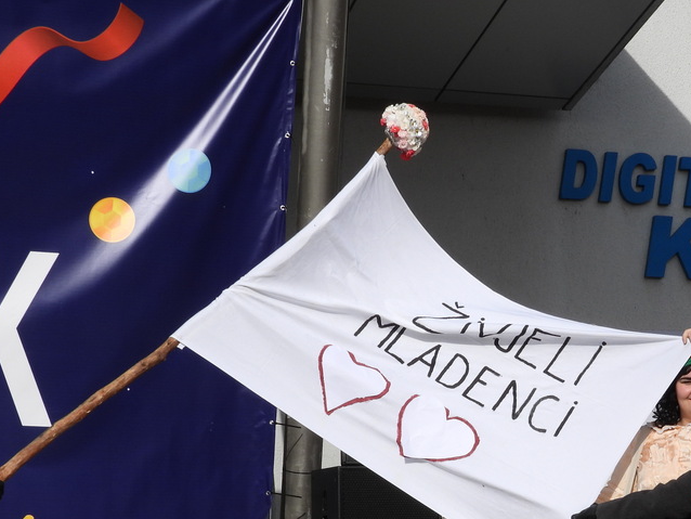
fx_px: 1877
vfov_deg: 15.5
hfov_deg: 20.8
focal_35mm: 94
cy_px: 478
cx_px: 451
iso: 100
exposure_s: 1/1600
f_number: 3.5
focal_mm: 9
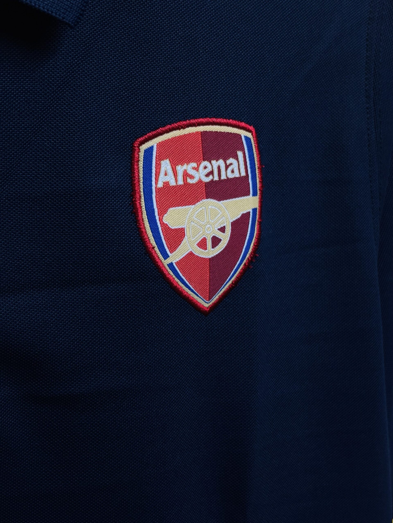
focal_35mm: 52
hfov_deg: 28.0
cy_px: 262
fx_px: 787
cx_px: 196
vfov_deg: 36.8
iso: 80
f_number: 1.6
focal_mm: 5.96
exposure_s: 1/100
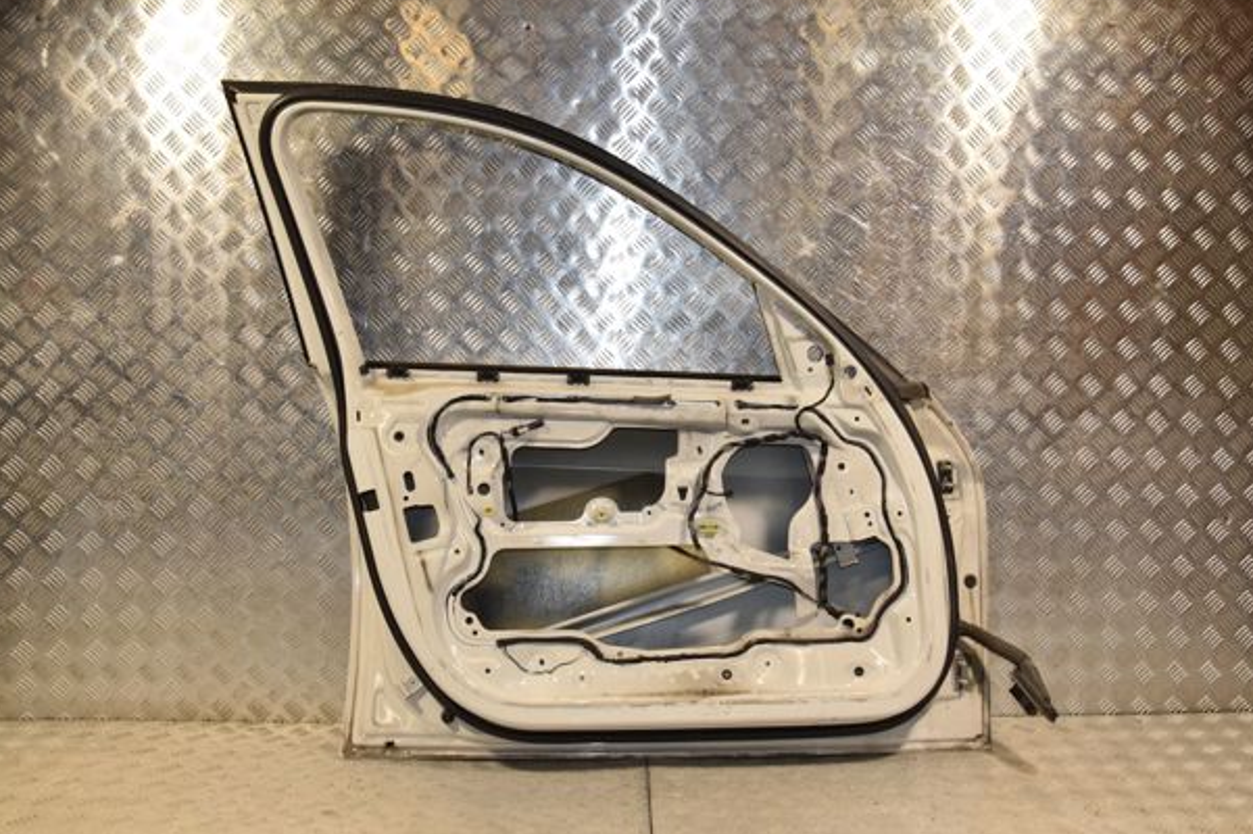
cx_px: 650
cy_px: 411
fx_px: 1166
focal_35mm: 34
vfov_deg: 39.3
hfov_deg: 56.5
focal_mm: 21
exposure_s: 1/200
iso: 800
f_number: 9
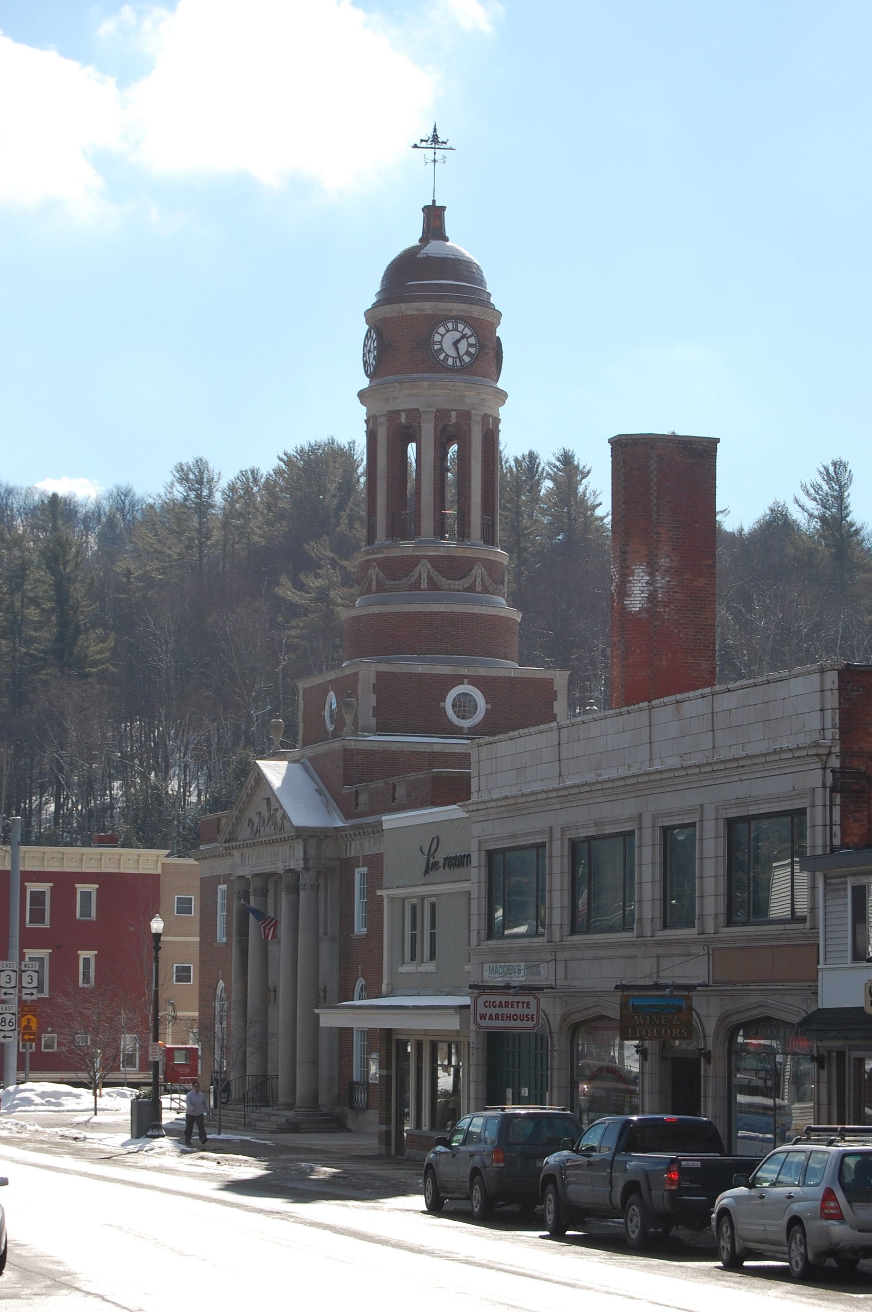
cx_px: 429
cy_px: 719
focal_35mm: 91
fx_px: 3296
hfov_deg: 15.1
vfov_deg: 22.5
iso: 200
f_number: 7.1
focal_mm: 55
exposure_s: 1/200
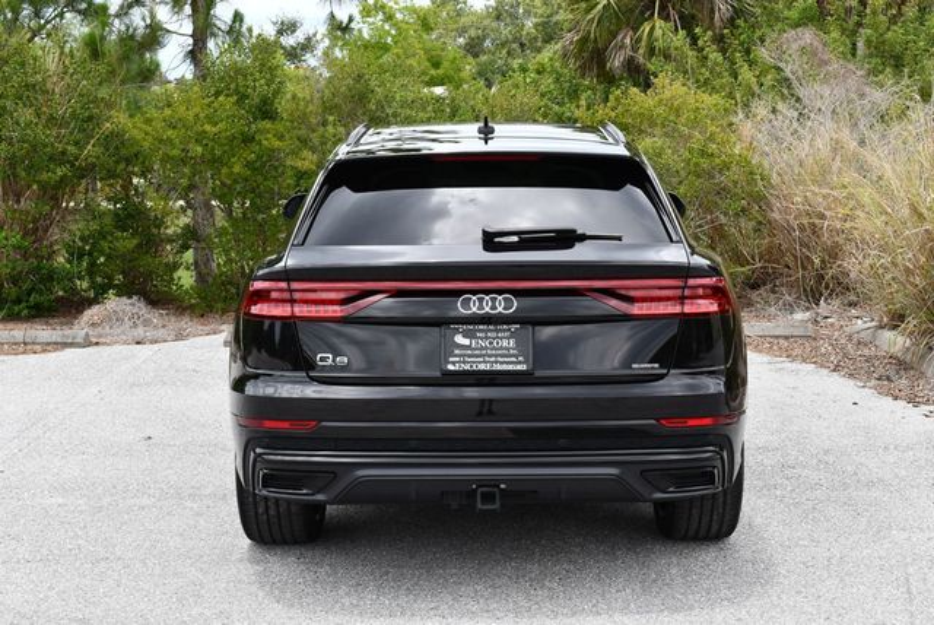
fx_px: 1454
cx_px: 467
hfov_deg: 35.6
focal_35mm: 56
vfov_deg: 24.2
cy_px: 312
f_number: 7.1
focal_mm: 28
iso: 200
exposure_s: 1/250
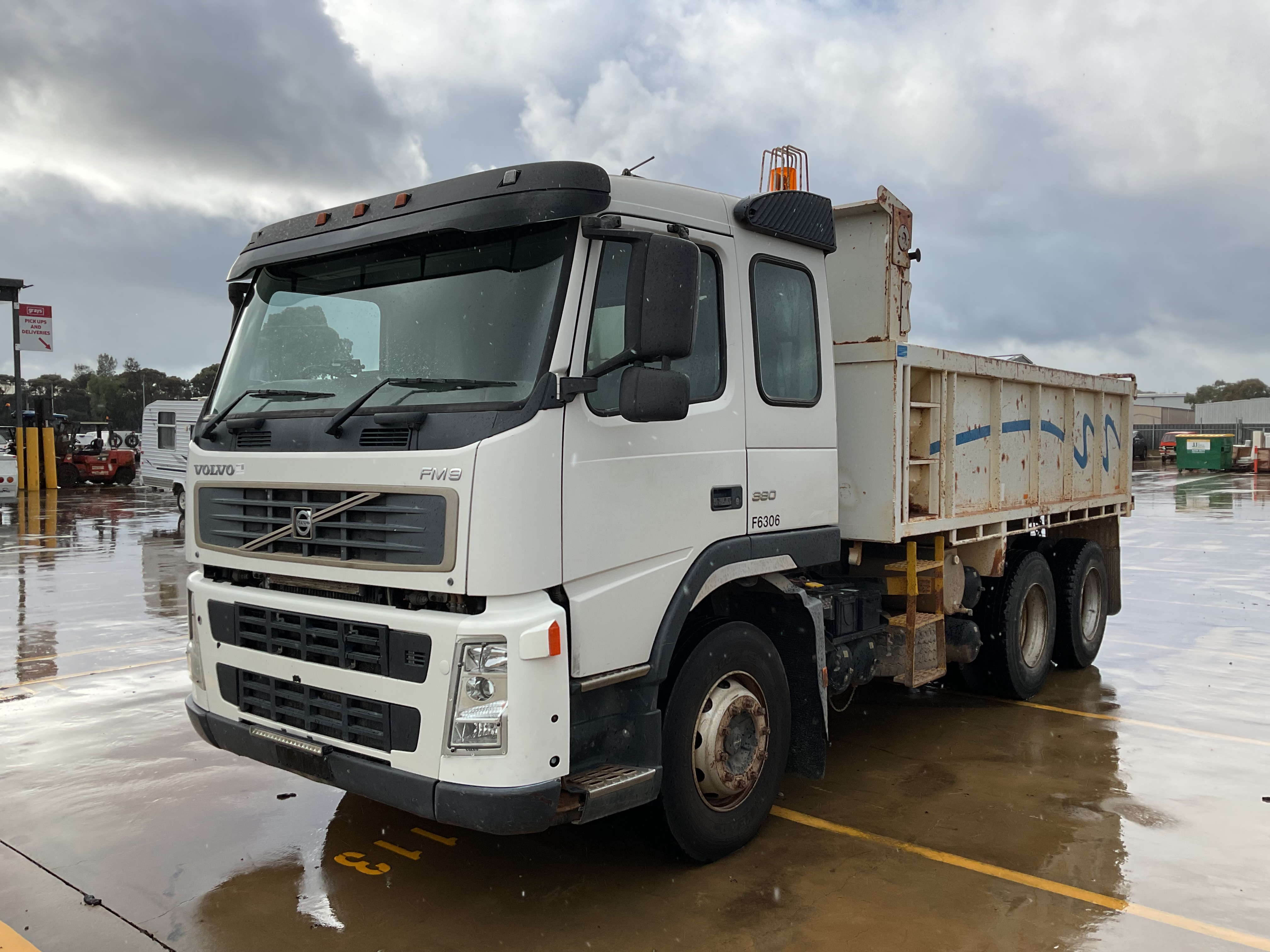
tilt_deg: -2.0
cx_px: 635
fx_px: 1064
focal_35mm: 29
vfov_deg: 48.2
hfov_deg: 61.7
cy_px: 476
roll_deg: -1.6
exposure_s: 1/962
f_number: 1.8
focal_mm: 3
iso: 16
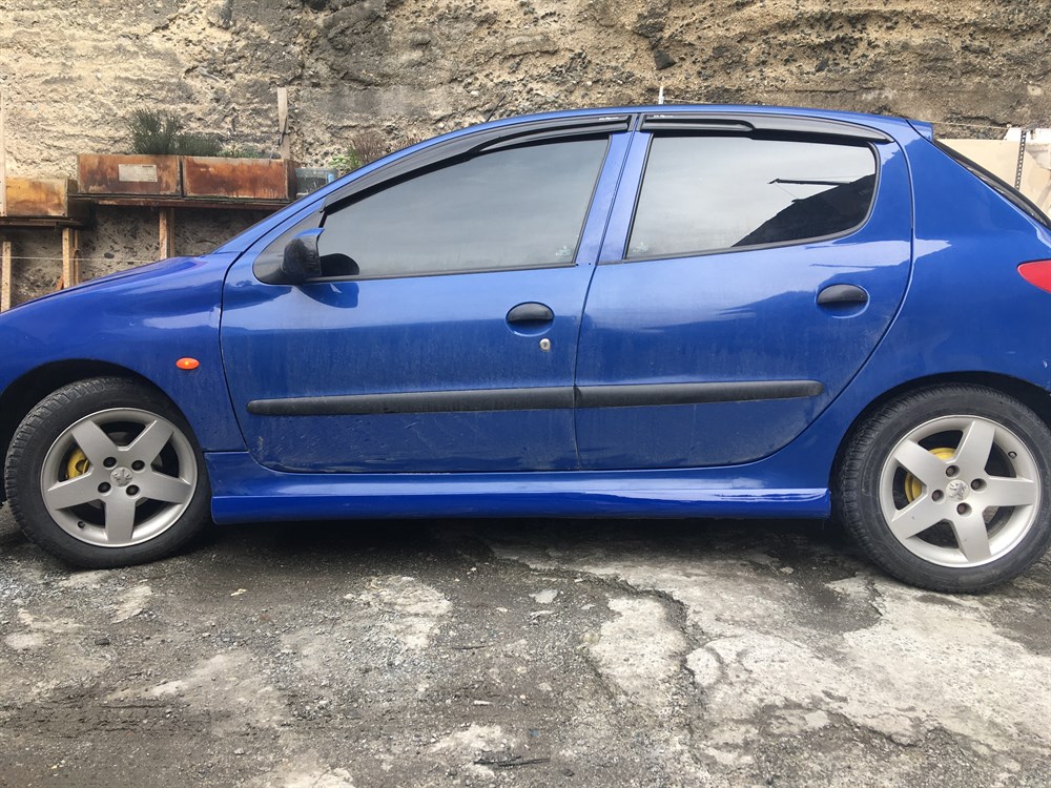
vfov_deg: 48.2
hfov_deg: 61.7
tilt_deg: -4.1
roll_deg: -2.1
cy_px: 394
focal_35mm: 29
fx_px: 880
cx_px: 526
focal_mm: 4.15
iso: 25
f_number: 2.2
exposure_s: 1/200
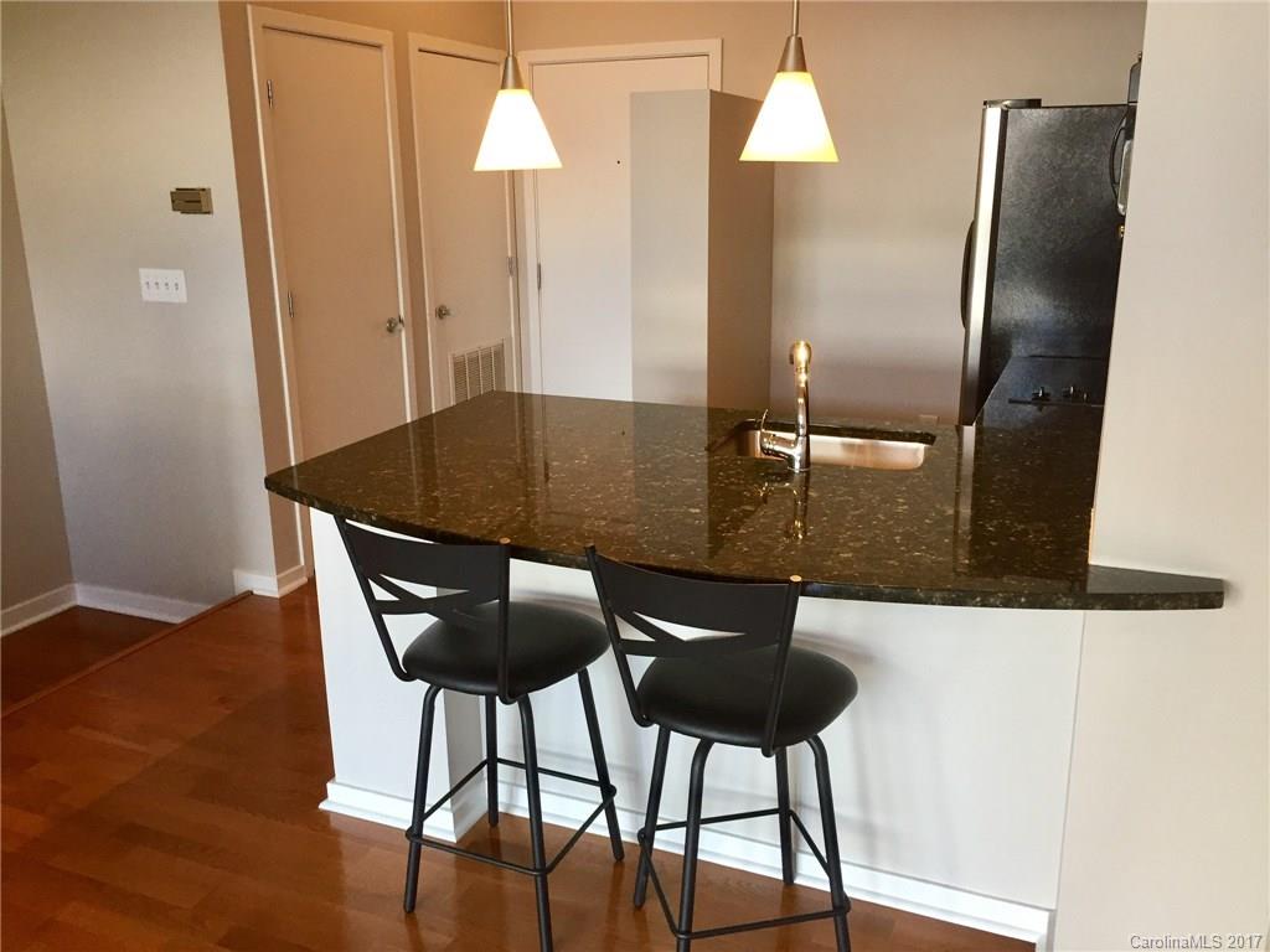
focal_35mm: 29
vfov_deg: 48.2
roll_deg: -0.1
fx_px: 1064
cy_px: 476
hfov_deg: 61.7
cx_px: 635
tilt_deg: -15.1
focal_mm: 4.15
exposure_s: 1/30
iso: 40
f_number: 2.2
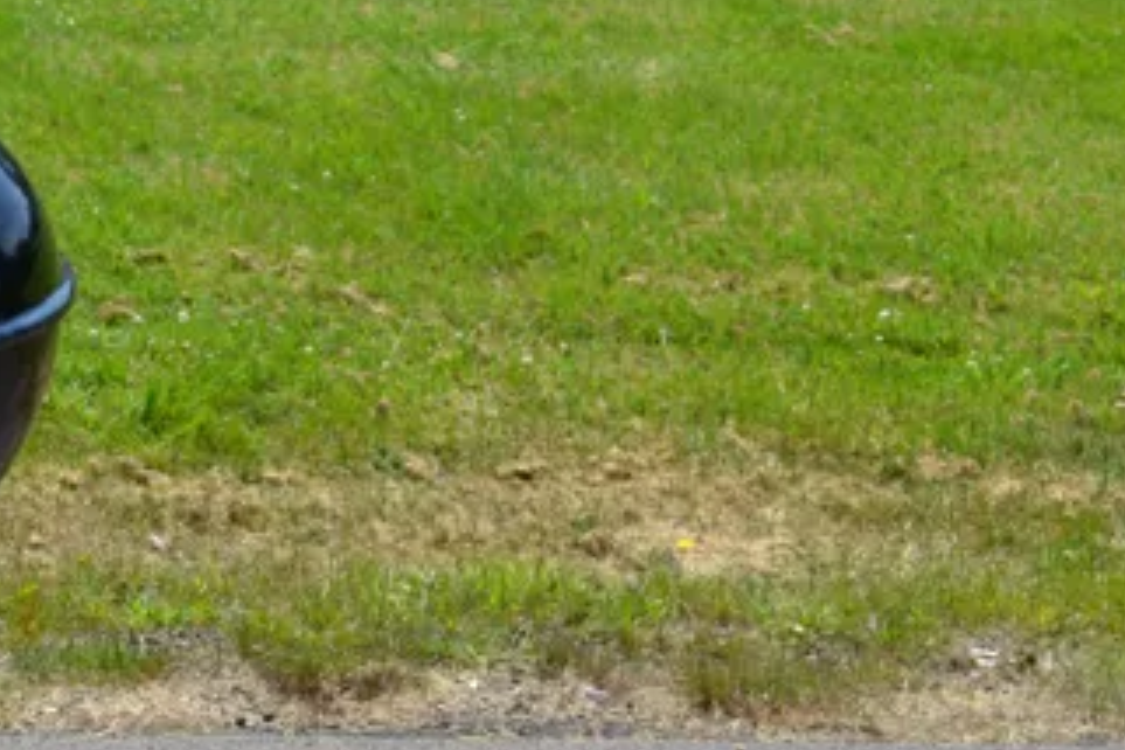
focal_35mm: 84
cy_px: 897
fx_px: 2625
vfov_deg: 15.7
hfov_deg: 22.3
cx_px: -231
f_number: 8
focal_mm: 20
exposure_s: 1/250
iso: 100
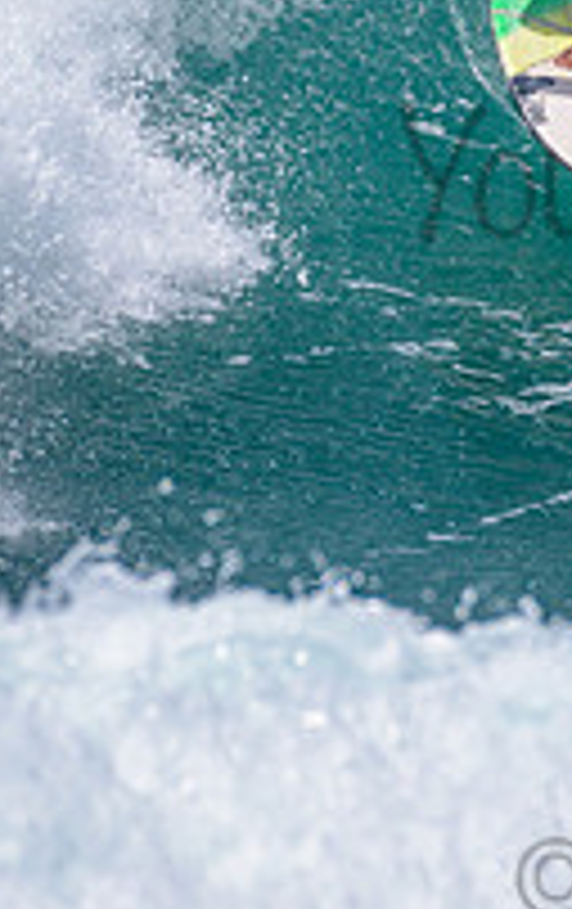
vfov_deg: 1.1
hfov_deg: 0.7
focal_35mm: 1843
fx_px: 45773
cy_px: -86
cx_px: 726
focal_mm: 500
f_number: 5.6
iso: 80
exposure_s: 1/2000
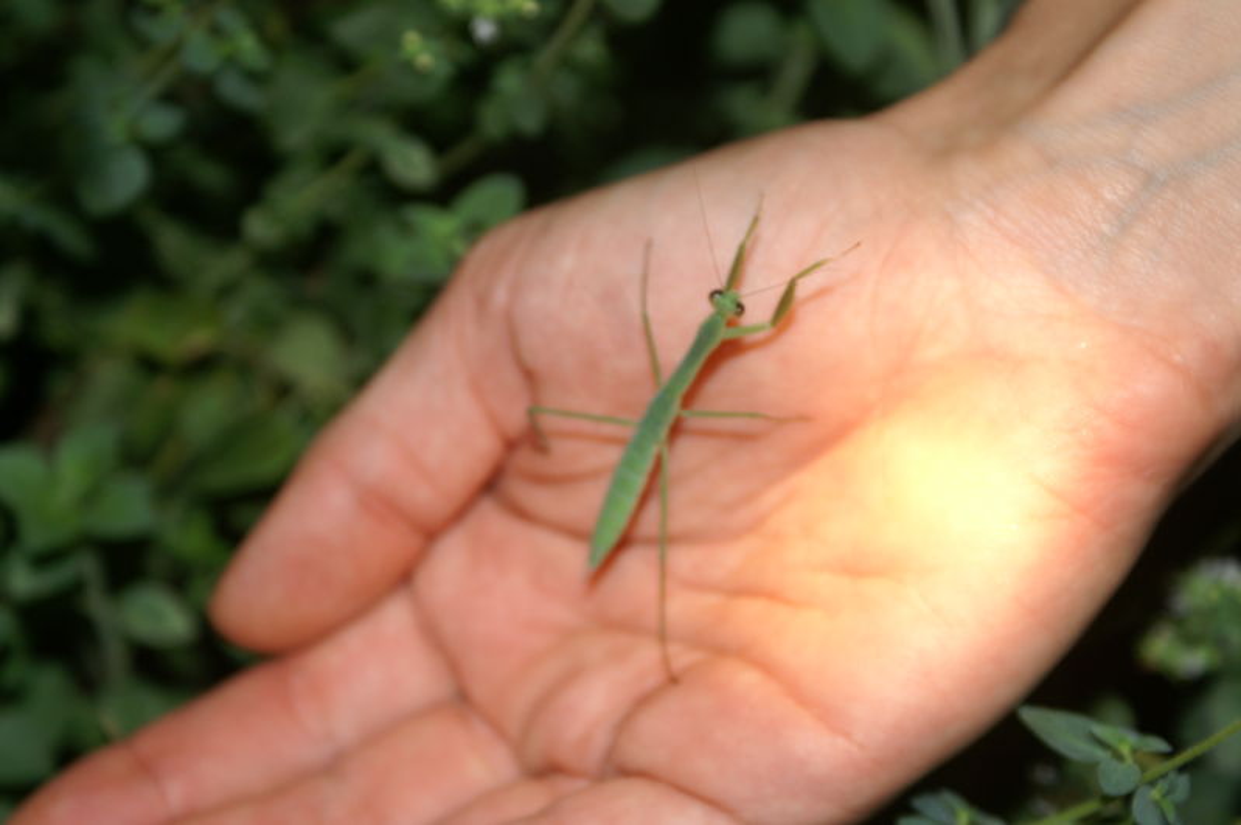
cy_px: 412
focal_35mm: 105
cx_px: 620
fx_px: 3616
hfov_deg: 19.5
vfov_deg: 13.0
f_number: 5.6
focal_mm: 70
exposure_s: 1/60
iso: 200
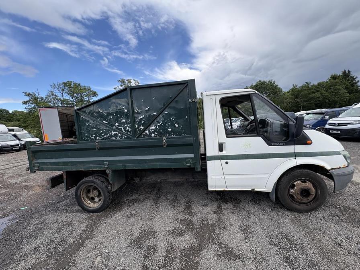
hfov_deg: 102.1
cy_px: 135
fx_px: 146
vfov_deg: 85.7
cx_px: 180
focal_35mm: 14
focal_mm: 2.22
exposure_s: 1/821
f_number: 2.2
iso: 50
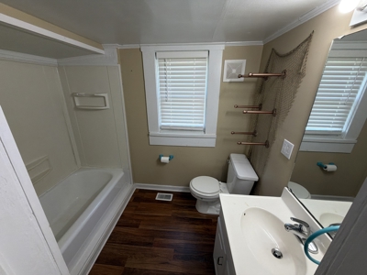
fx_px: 148
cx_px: 184
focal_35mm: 14
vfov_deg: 85.7
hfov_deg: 102.1
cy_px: 138
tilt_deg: -20.7
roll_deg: +0.2
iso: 100
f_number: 2.2
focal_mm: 2.22
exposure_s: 1/121
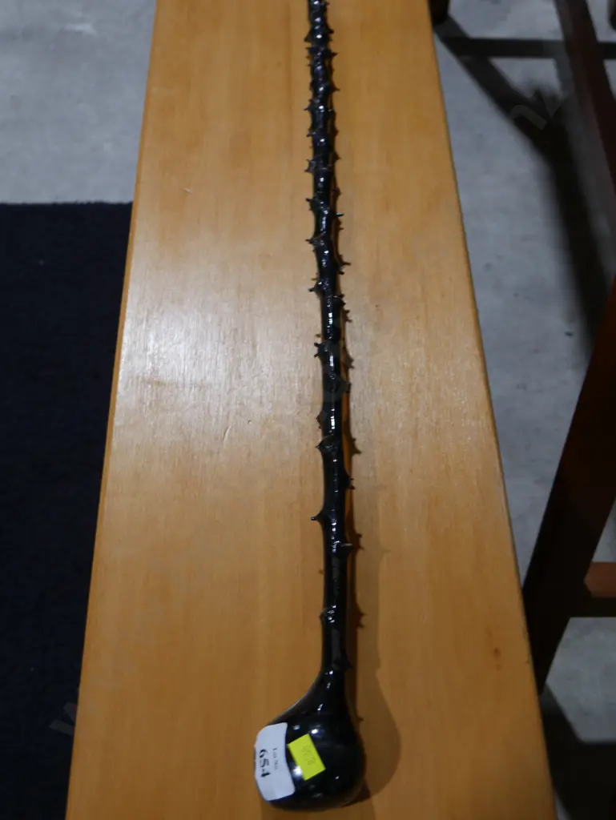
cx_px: 308
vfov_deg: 44.8
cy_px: 410
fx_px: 996
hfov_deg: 34.4
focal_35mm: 42
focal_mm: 21
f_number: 4.6
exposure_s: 1/60
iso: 250
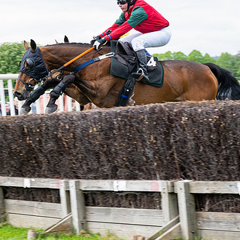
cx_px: 129
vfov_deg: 12.5
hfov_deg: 12.5
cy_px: 101
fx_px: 1098
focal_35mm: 140
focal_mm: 70
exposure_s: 1/400
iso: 400
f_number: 9
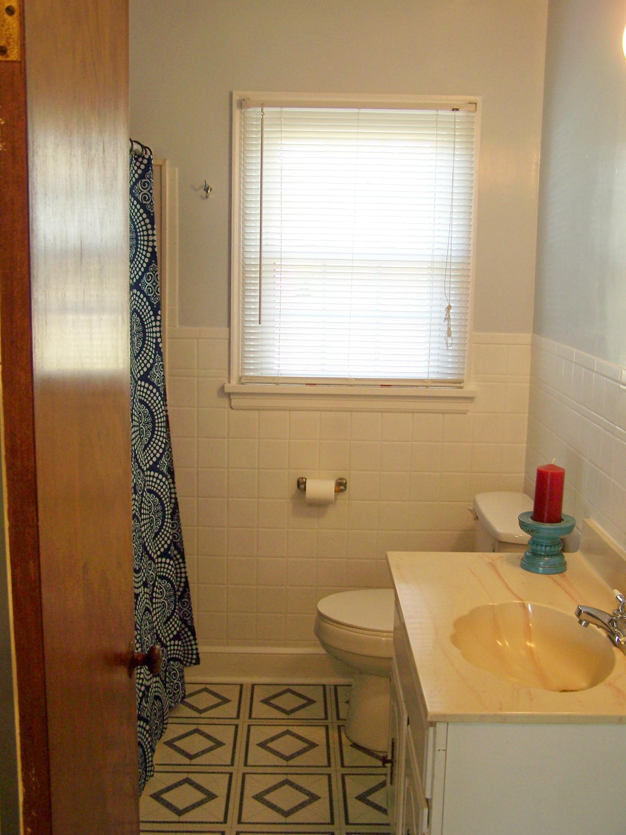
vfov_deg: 49.0
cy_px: 418
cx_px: 313
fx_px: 916
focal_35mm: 38
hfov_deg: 37.7
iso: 64
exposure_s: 1/15
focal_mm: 6.3
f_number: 2.8
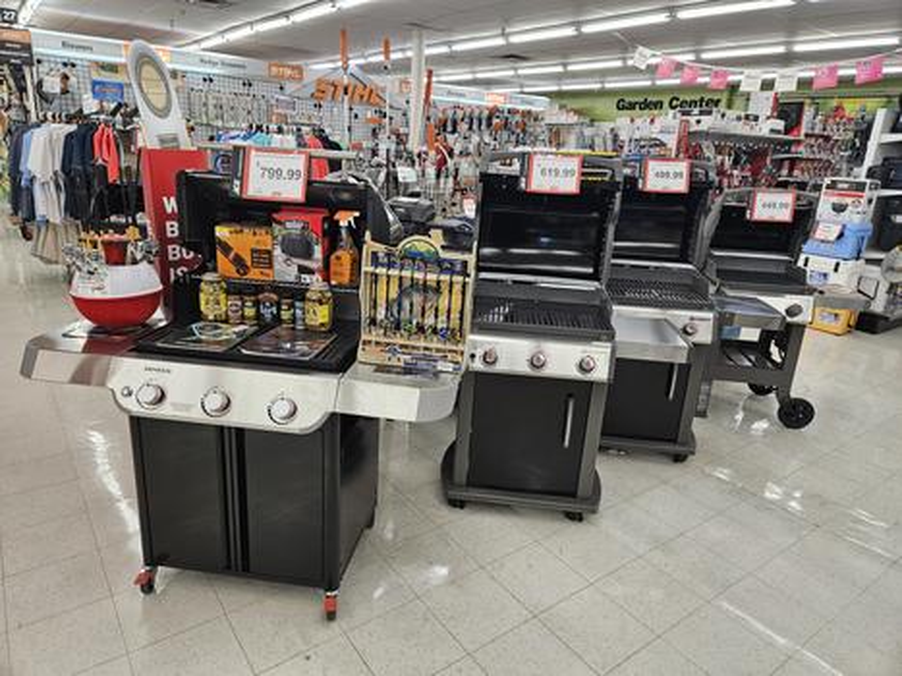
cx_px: 451
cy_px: 338
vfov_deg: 58.9
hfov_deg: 73.9
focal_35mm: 23
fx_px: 599
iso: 80
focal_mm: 5.4
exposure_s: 1/120
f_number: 1.8
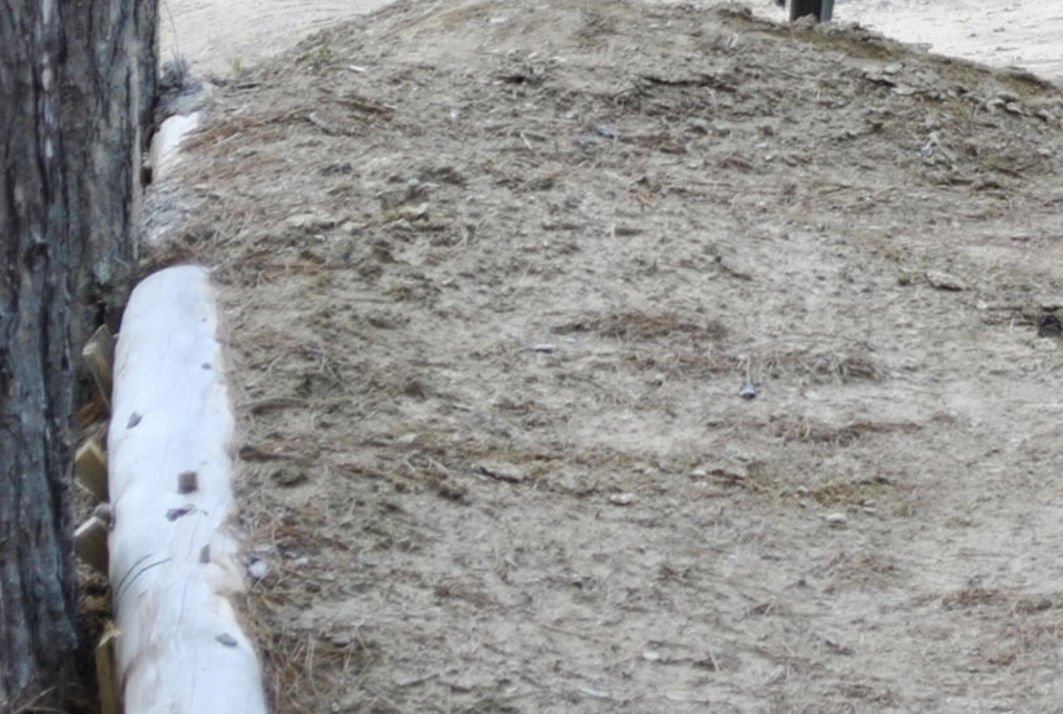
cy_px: -291
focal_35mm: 291
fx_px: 8604
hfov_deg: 7.0
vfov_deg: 4.7
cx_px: 1152
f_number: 5.6
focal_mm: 55
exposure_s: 1/125
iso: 100
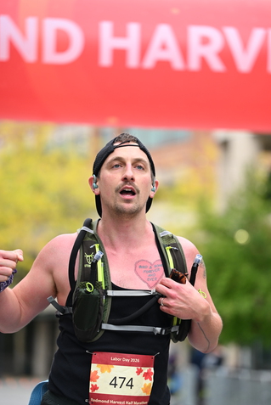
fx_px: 1622
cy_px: 233
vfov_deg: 14.2
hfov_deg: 9.5
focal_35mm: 144
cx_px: 139
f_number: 2.8
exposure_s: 1/2000
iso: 640
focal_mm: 125
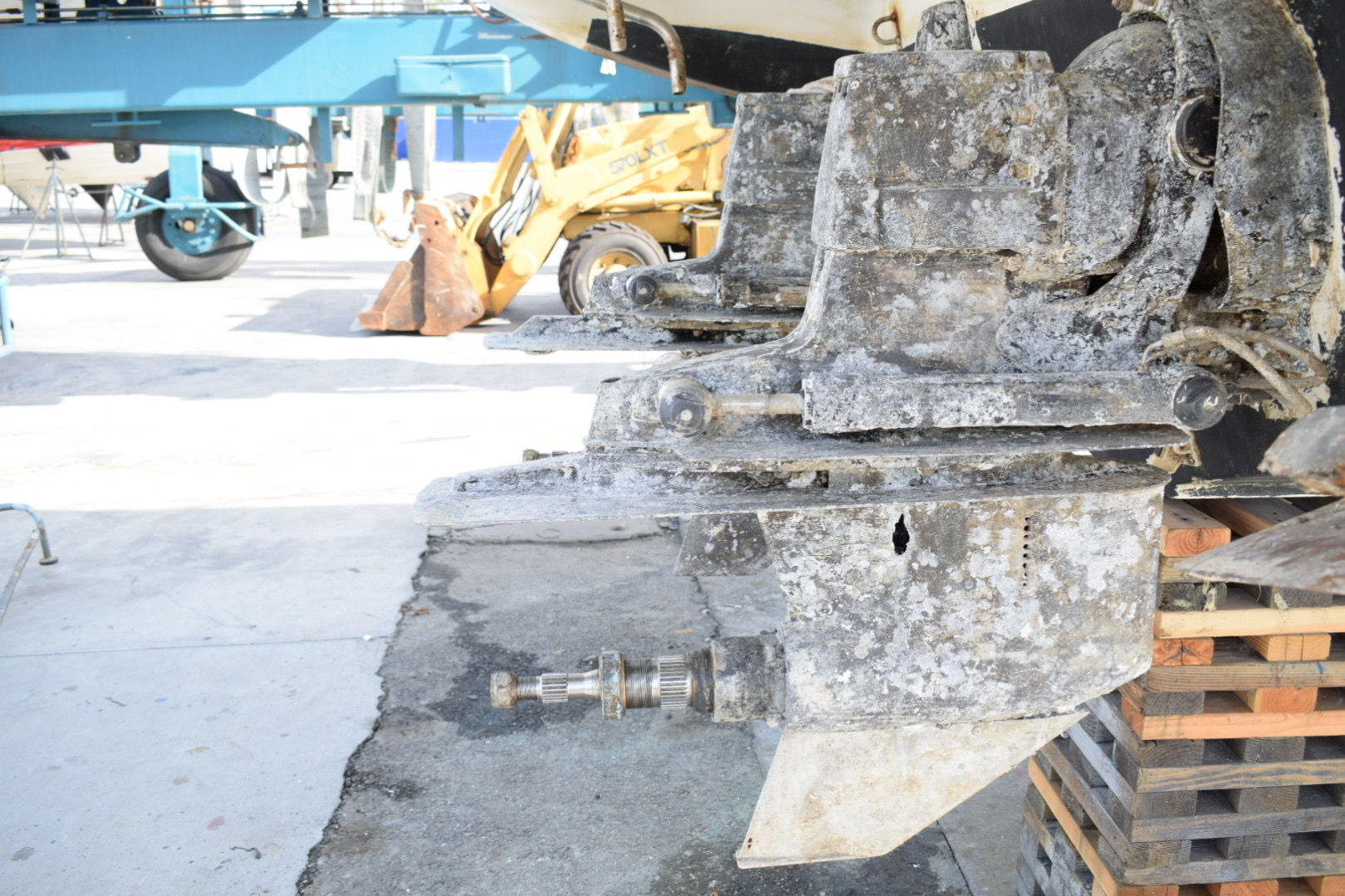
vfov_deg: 40.0
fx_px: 1233
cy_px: 448
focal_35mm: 33
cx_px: 672
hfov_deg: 57.2
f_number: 7.1
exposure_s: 1/160
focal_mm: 22
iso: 250
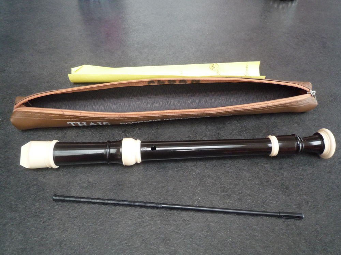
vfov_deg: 54.9
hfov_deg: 69.4
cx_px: 170
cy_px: 128
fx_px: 246
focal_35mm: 25
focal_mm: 4.4
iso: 250
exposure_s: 1/30
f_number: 2.8
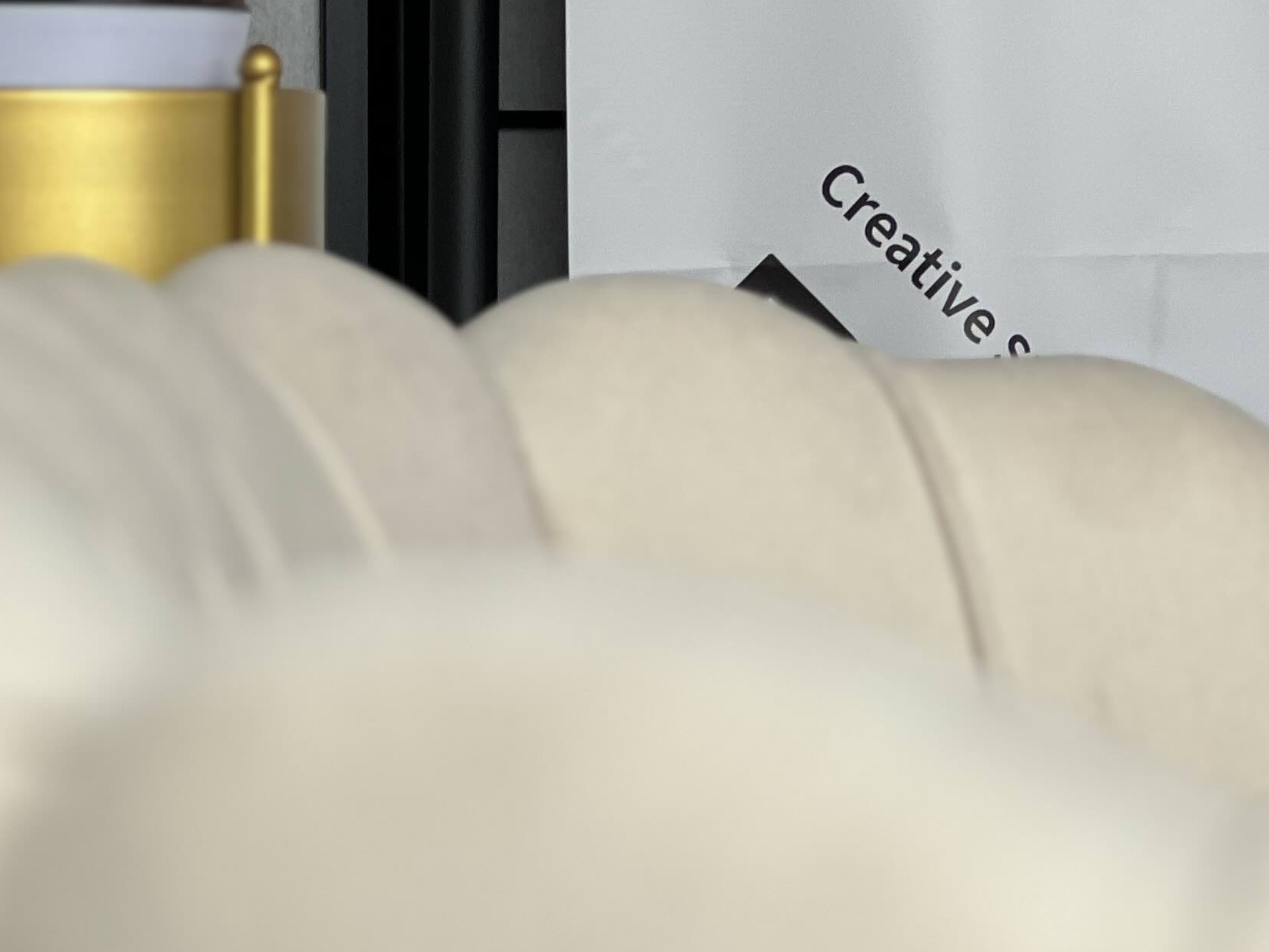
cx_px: 848
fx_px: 6893
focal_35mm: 188
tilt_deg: -0.3
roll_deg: +0.8
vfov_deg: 7.9
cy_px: 260
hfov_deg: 10.5
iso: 32
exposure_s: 1/121
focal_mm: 9
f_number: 2.8
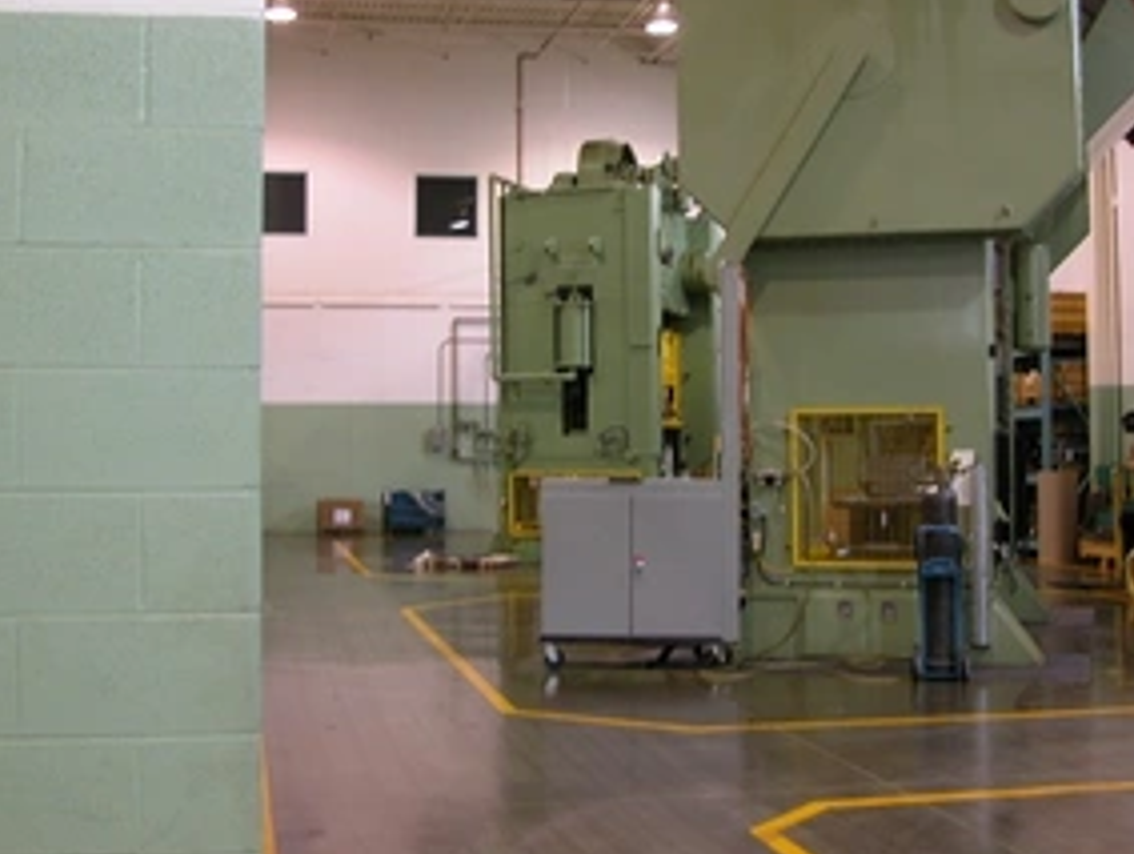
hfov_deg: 39.6
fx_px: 1574
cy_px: 325
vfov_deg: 30.2
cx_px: 529
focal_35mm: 48
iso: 100
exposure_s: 1/13.1
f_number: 2.8
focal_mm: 8.9
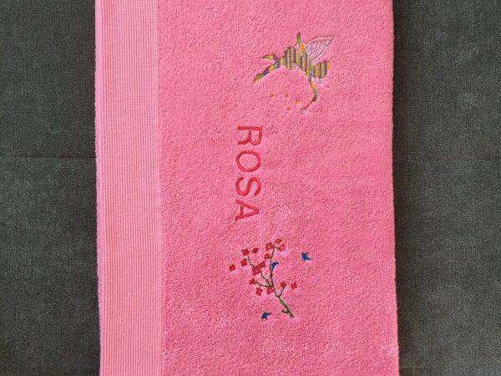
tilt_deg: -83.4
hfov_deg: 61.7
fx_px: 420
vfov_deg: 48.2
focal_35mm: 29
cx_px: 250
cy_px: 188
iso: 160
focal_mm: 4.15
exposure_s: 1/33
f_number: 2.2
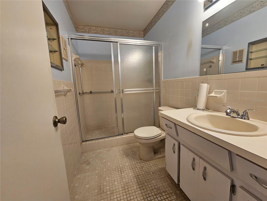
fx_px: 100
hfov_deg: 106.2
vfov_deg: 89.9
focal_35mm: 13
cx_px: 134
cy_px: 100
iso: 160
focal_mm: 2.2
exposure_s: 1/60
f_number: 2.2
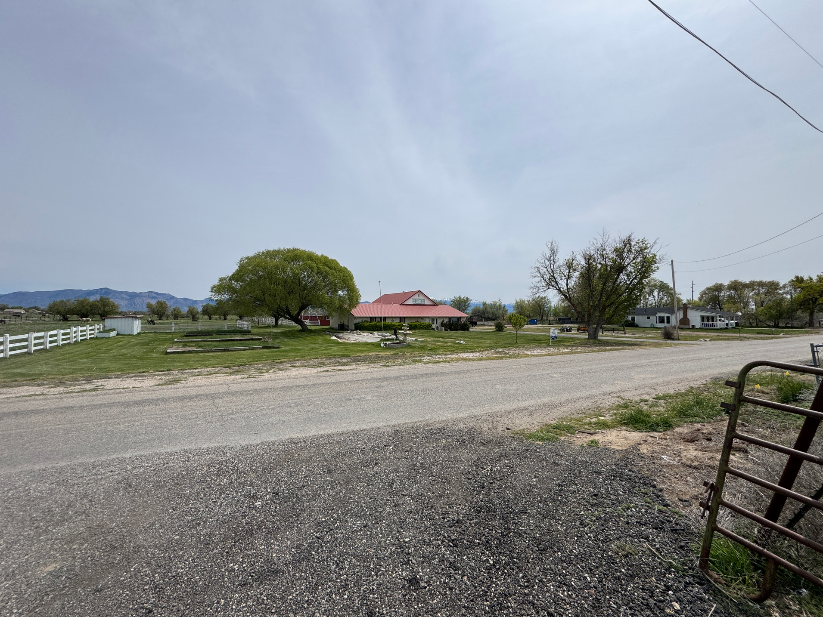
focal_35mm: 15
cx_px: 397
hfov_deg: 98.1
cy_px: 304
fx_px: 357
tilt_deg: +0.0
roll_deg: +0.5
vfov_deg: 81.8
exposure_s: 1/3906
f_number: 2.2
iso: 32
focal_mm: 2.22
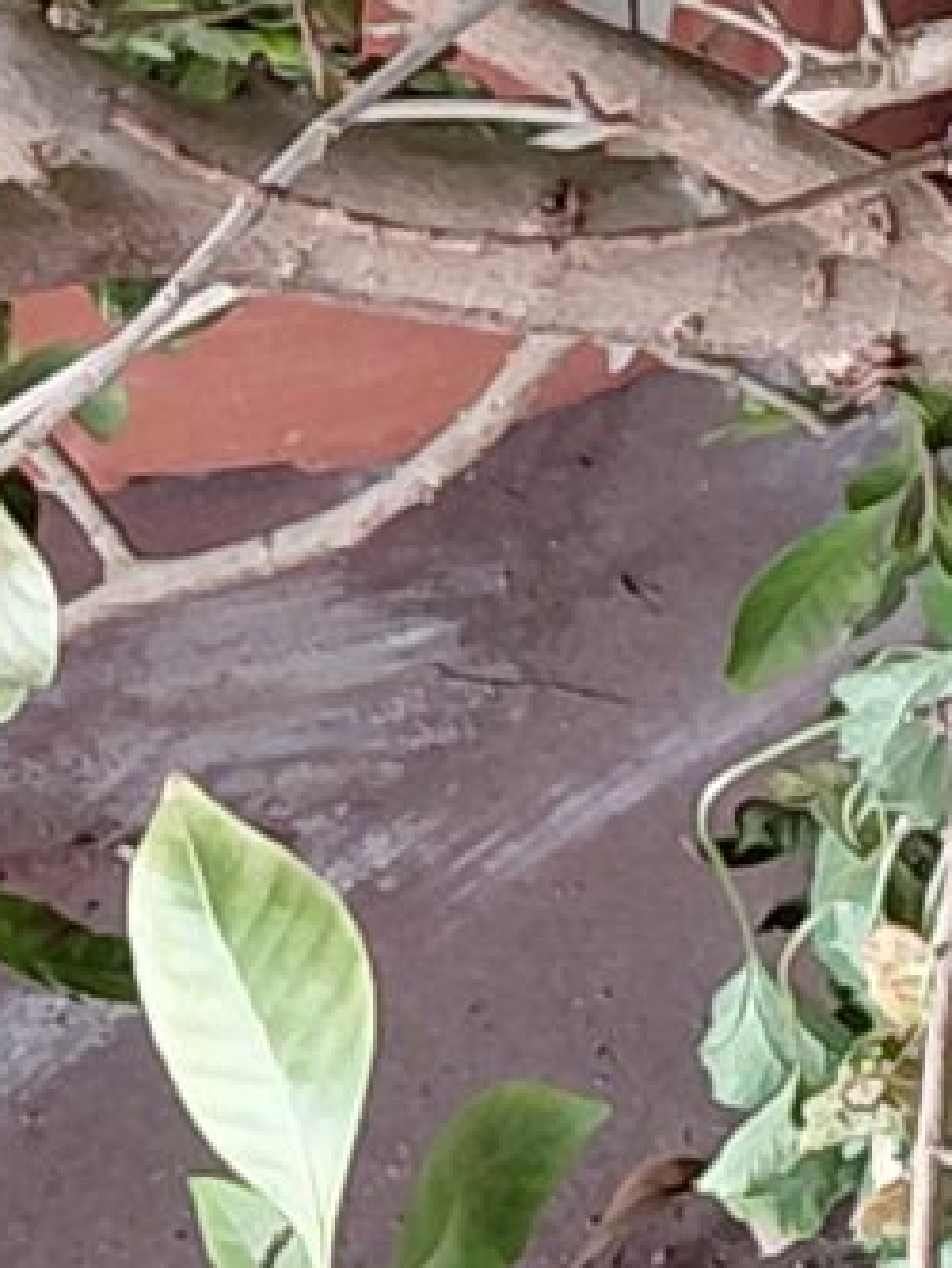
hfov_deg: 8.3
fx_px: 5607
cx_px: 2799
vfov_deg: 12.3
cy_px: -663
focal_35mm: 153
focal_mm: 4.69
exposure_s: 1/120
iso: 125
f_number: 1.8
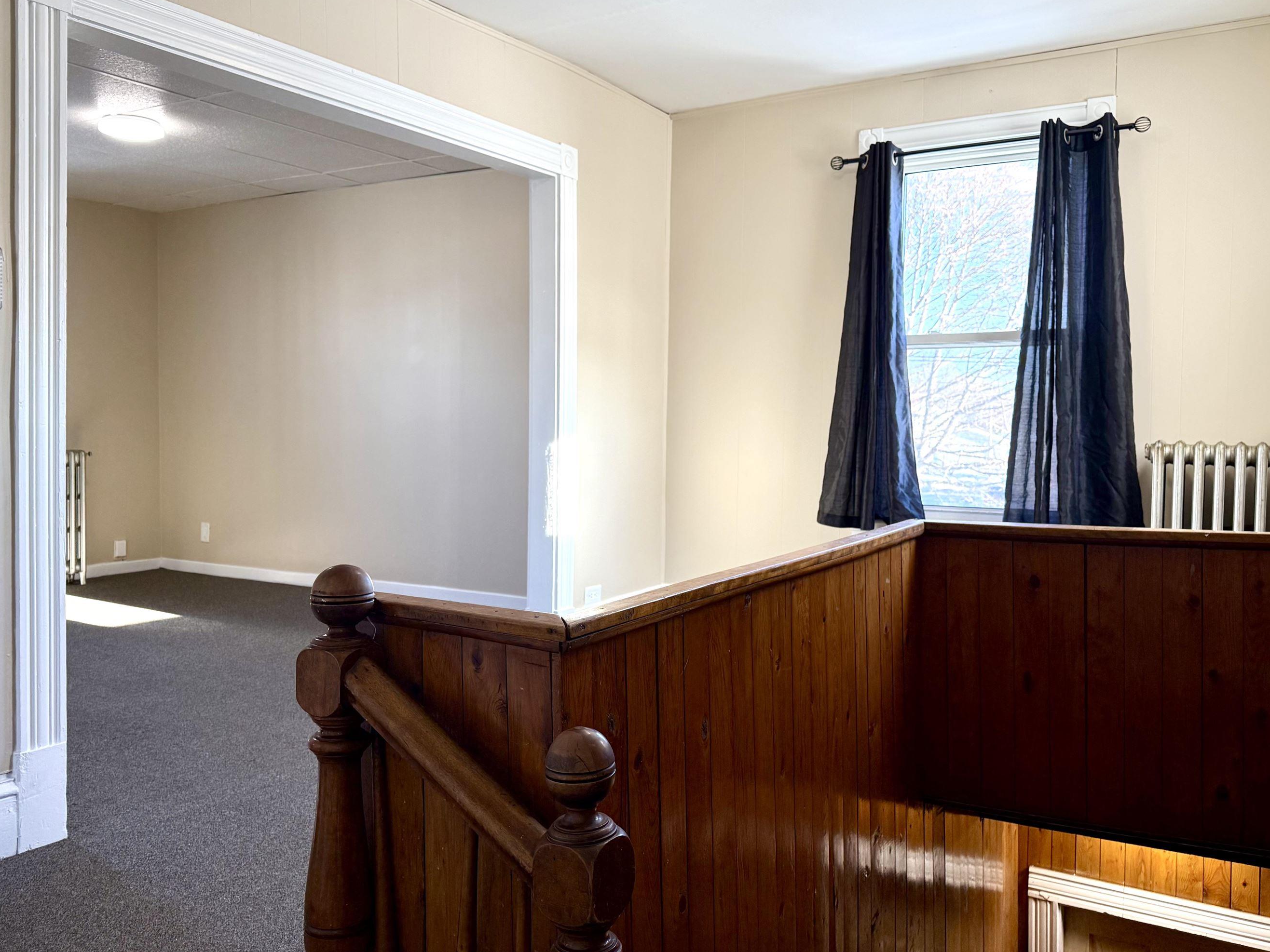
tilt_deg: -1.9
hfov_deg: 63.4
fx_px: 1027
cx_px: 654
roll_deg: +1.4
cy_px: 465
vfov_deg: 49.7
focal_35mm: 28
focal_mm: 6.76
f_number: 1.78
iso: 200
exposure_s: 1/227
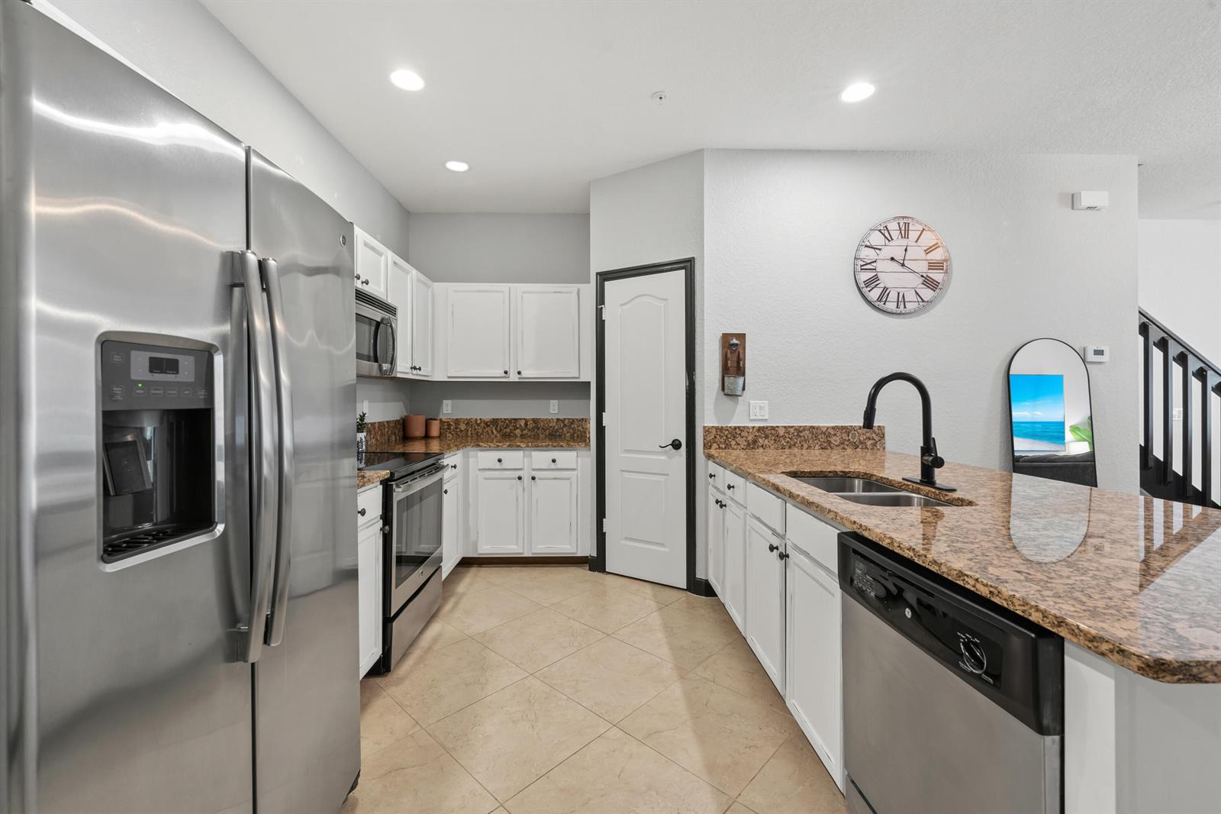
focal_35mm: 14
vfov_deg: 81.2
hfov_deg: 104.3
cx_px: 610
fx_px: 475
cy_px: 407
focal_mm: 14
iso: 250
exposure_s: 1.3
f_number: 9
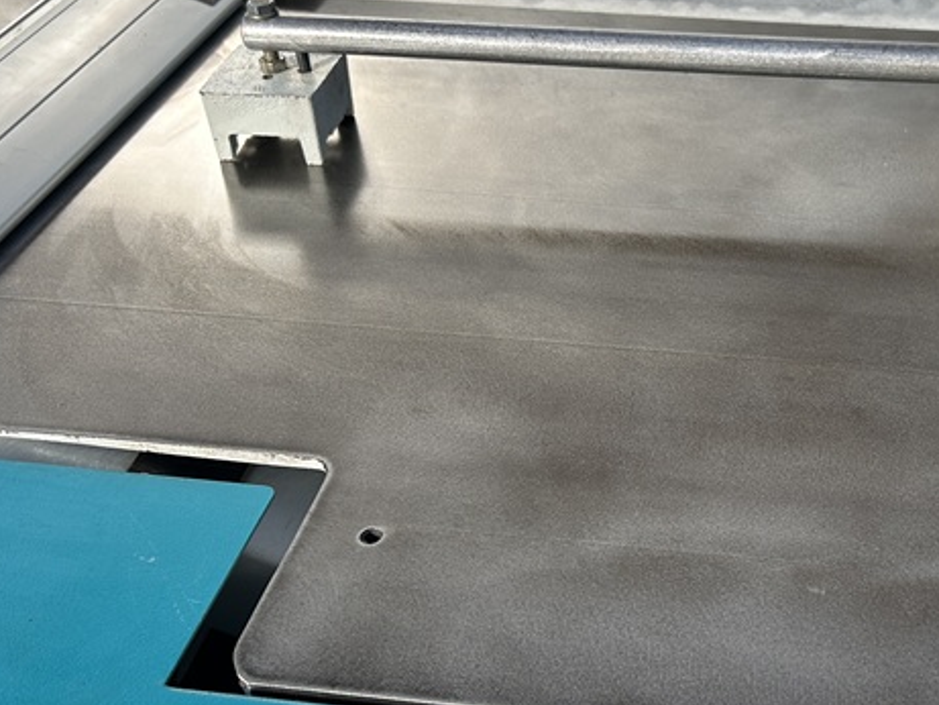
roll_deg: +0.2
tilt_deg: -36.8
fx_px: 1357
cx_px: 726
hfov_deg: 37.1
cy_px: 354
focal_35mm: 50
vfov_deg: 29.1
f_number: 1.5
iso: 50
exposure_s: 1/2695
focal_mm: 5.7
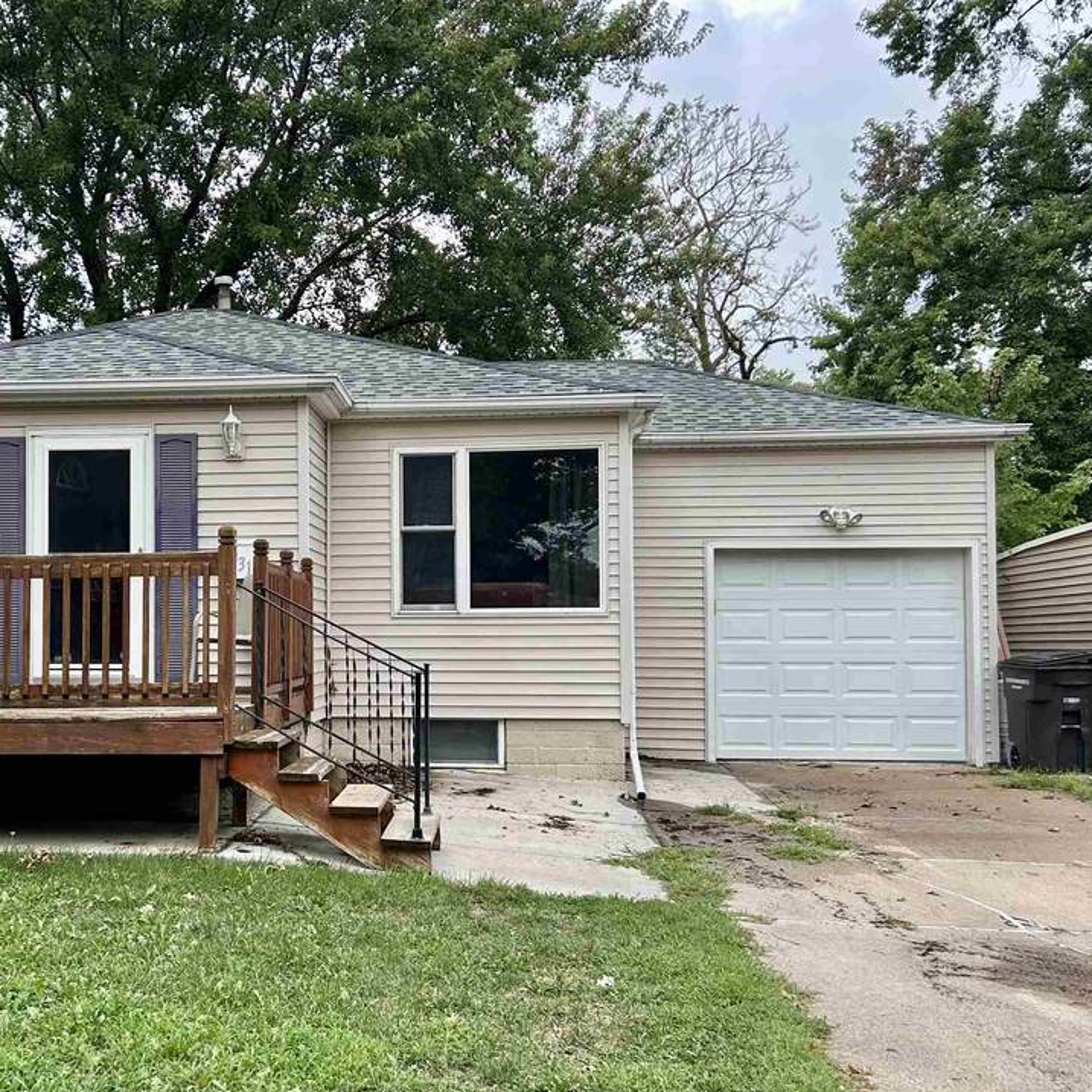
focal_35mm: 41
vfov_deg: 40.9
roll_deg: -0.8
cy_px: 588
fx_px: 1463
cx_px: 315
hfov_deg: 40.1
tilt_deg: +1.0
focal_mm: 5.7
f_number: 1.5
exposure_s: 1/932
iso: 50
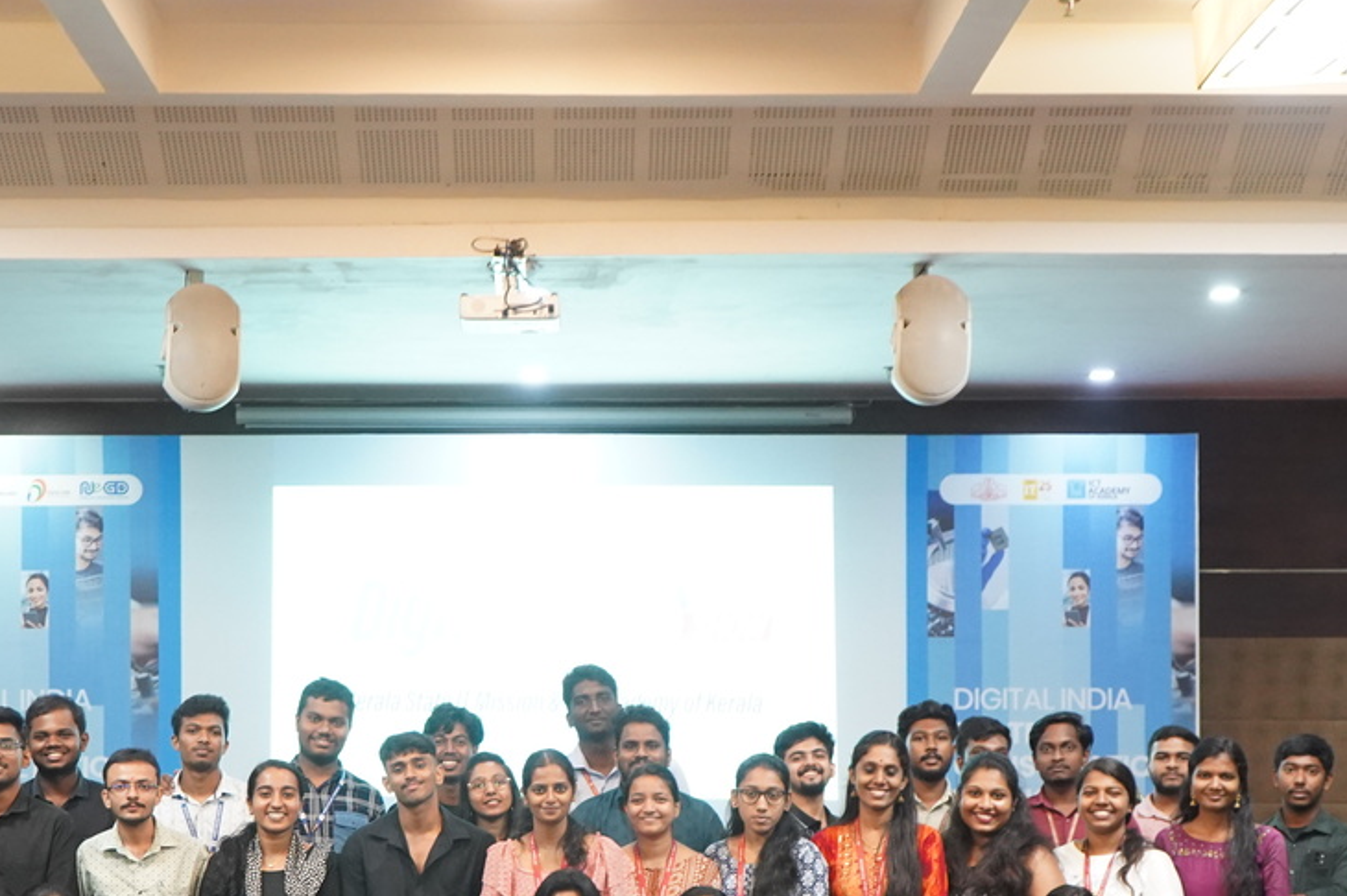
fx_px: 2767
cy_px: 726
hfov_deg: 27.3
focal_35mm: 74
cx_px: 568
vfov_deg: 18.2
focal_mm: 36
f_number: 4
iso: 4000
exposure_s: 1/50
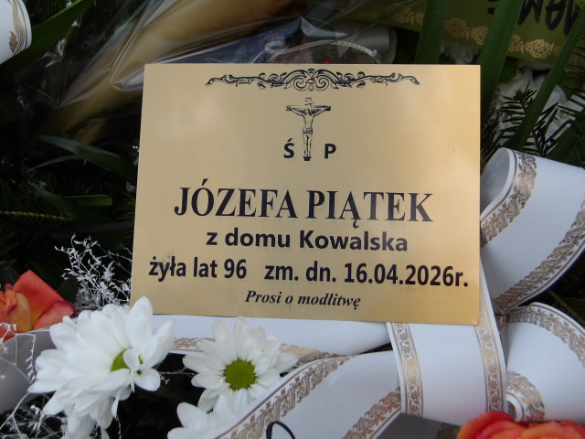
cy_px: 220
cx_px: 292
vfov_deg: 27.5
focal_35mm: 53
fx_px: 896
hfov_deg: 36.2
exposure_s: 1/380
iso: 100
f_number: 4.2
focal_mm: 9.4
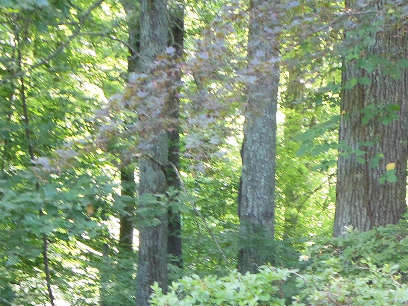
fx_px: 1273
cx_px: 469
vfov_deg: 13.1
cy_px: 419
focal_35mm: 108
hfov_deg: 17.5
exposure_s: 1/30
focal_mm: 6.8
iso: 250
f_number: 3.6
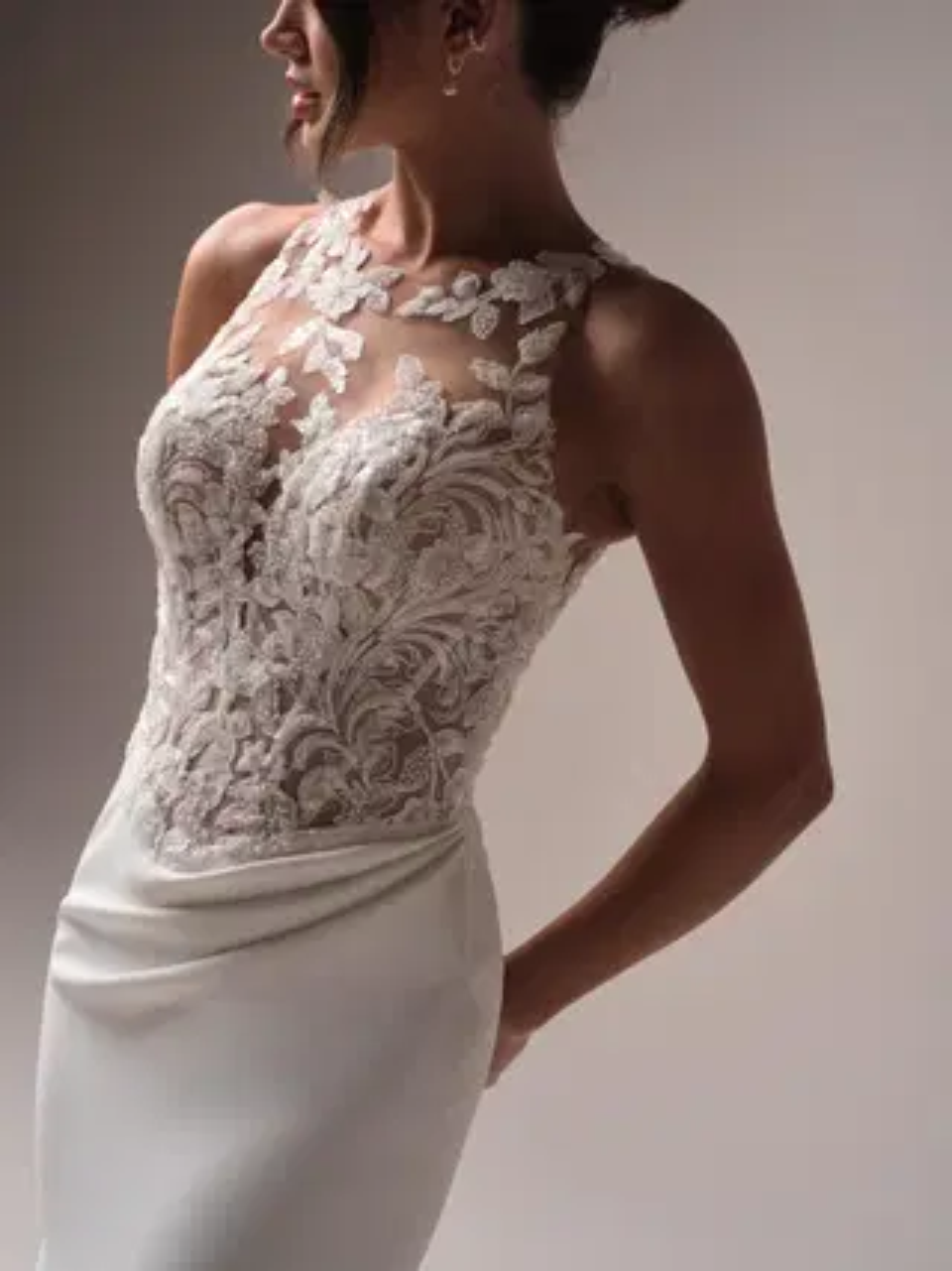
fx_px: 2128
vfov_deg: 33.2
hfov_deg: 25.2
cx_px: 476
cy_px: 636
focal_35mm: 58
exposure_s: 1/125
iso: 640
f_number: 11
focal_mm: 73.5
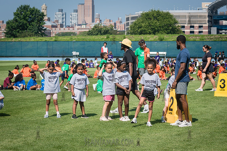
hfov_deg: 18.5
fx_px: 699
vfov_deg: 12.4
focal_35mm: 111
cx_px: 112
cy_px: 80
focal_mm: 86
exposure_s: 1/2500
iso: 400
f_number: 5
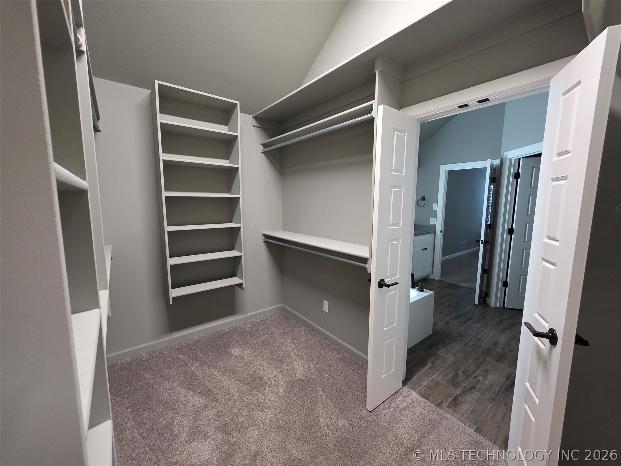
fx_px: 233
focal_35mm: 13
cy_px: 233
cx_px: 310
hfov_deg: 106.2
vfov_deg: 89.9
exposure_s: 1/60
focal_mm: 2.2
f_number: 1.9
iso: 640
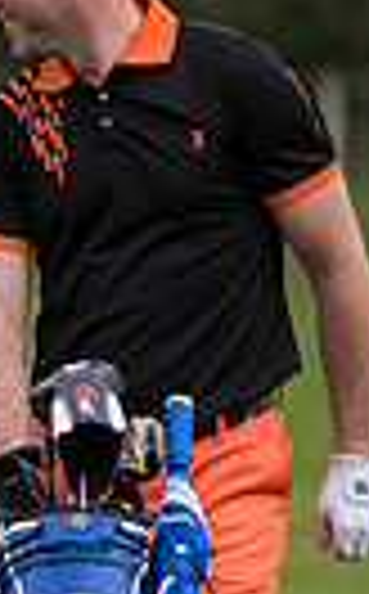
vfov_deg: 1.6
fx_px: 21720
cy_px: 394
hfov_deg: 1.0
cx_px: -850
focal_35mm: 1344
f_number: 5.6
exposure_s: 1/1600
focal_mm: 300
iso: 320
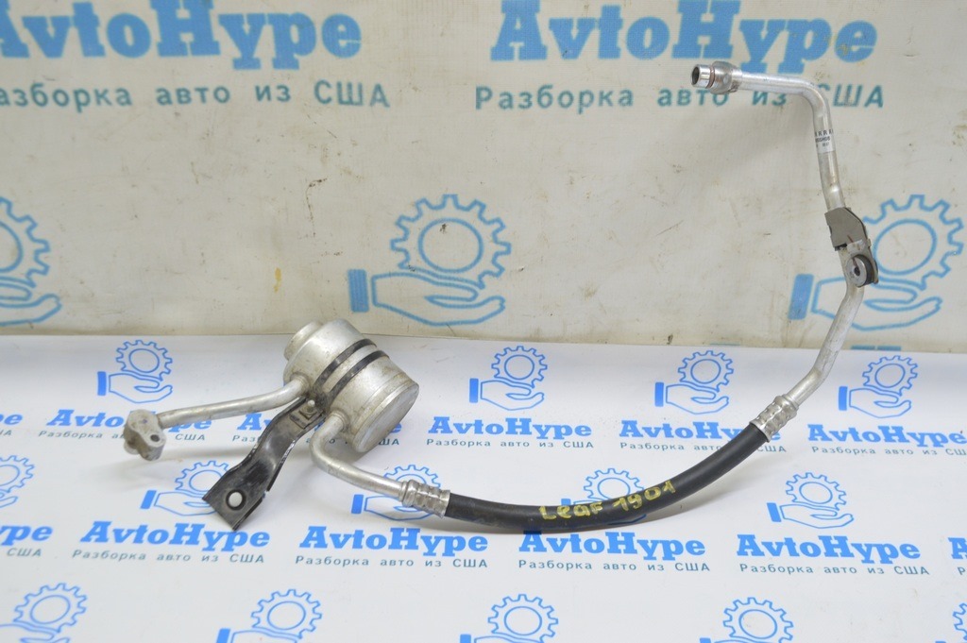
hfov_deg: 49.6
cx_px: 484
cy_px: 322
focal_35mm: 39
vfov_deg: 34.2
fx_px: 1047
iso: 400
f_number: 5.6
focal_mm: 26
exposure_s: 1/20
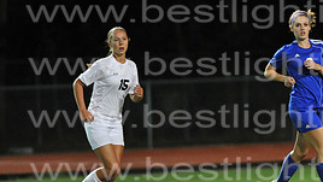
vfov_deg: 1.8
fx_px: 5818
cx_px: 303
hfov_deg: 3.2
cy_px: 93
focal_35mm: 679
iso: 5000
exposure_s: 1/400
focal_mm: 300
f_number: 3.2
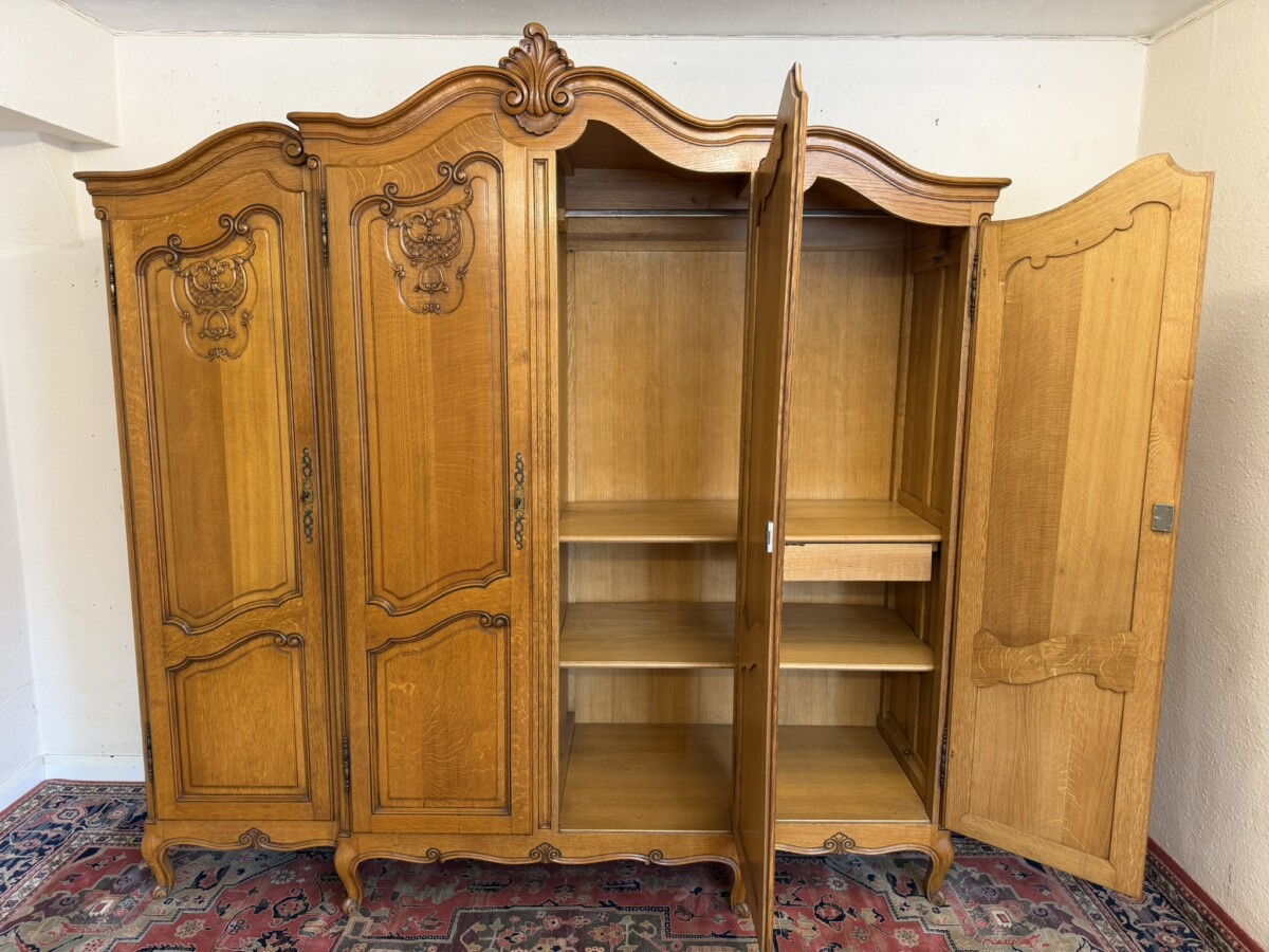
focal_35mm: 24
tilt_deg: -8.9
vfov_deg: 56.8
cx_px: 634
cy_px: 476
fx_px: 880
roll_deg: -0.3
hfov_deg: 71.6
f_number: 1.78
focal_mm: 6.76
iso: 125
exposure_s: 1/50
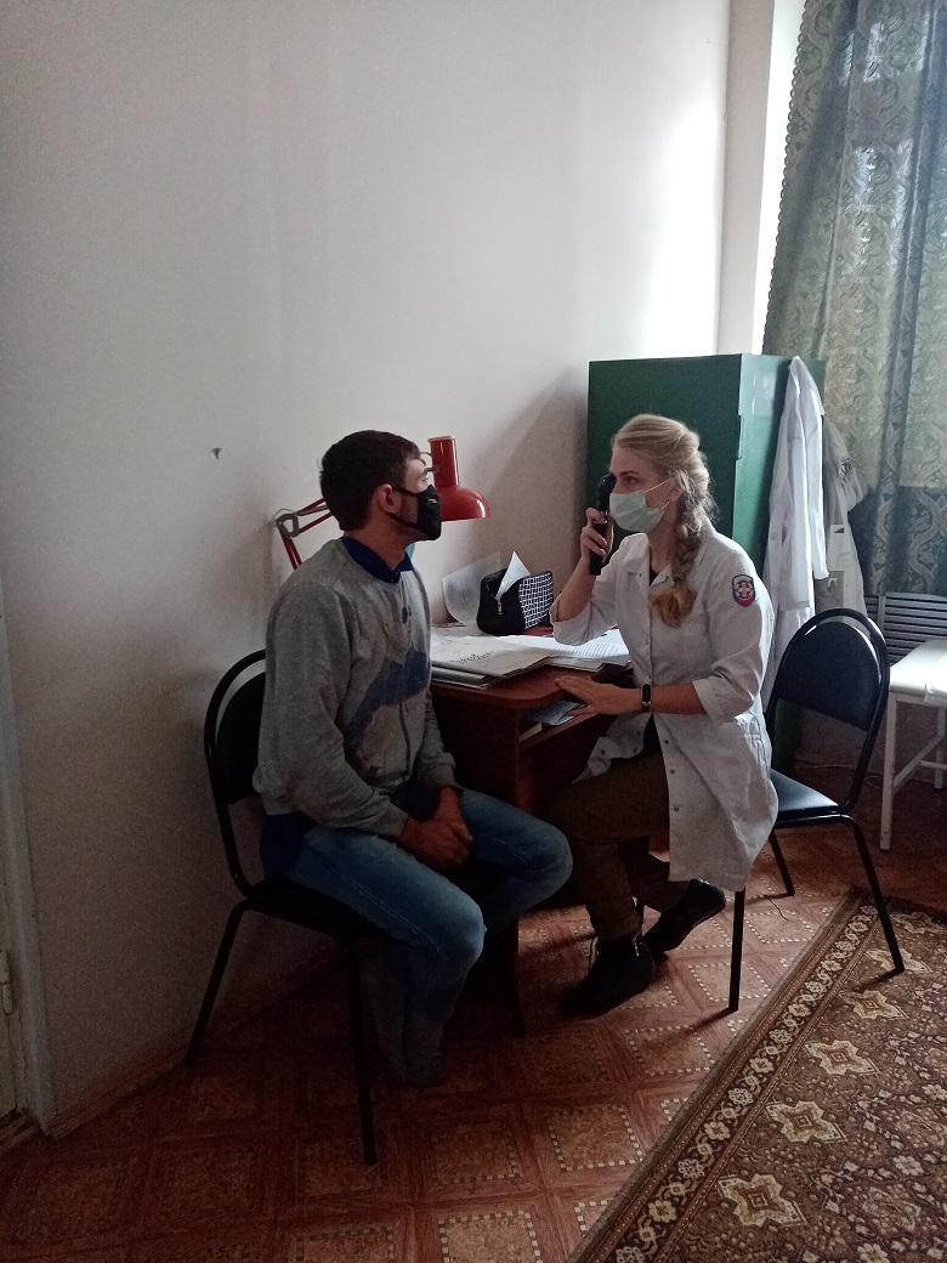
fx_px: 948
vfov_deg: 67.3
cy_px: 632
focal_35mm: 26
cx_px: 474
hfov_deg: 53.1
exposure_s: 1/25
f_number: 1.8
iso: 488
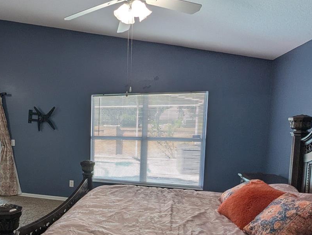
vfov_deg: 52.7
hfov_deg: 61.1
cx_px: 58
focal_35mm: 26
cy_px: 145
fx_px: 235
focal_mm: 1.95
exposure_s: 1/120
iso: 79
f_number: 2.2
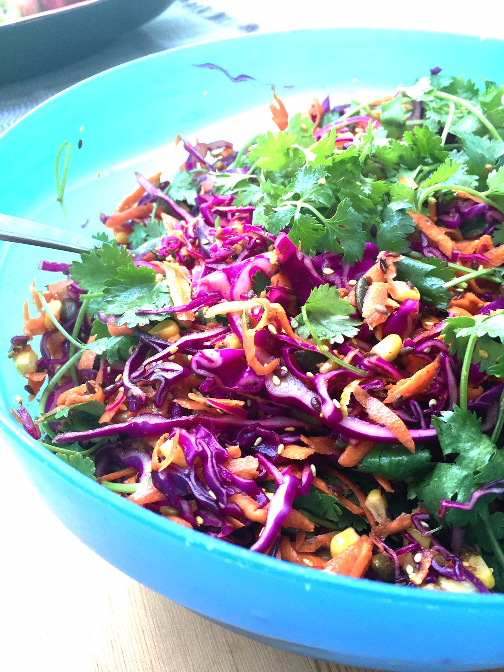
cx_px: 252
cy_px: 336
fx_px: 563
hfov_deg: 48.2
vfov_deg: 61.7
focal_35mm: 29
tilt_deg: -46.0
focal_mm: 4.15
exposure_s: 1/100
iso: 40
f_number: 2.2
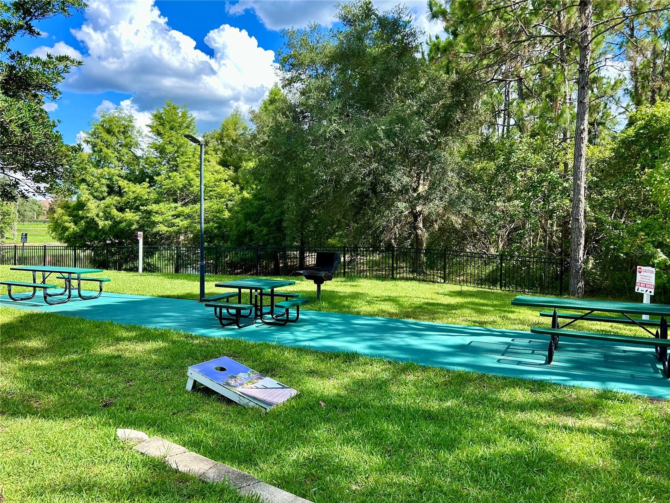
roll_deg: +0.2
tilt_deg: -2.9
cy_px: 252
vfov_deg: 53.1
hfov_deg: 67.3
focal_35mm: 26
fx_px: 503
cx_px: 335
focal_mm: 5.7
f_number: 1.5
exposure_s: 1/1029
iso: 50
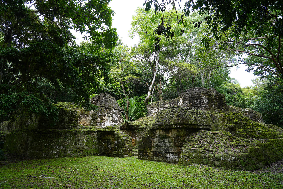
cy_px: 94
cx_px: 142
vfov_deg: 53.1
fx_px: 189
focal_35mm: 24
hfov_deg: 73.7
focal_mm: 24
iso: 100
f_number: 4.5
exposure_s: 1/80
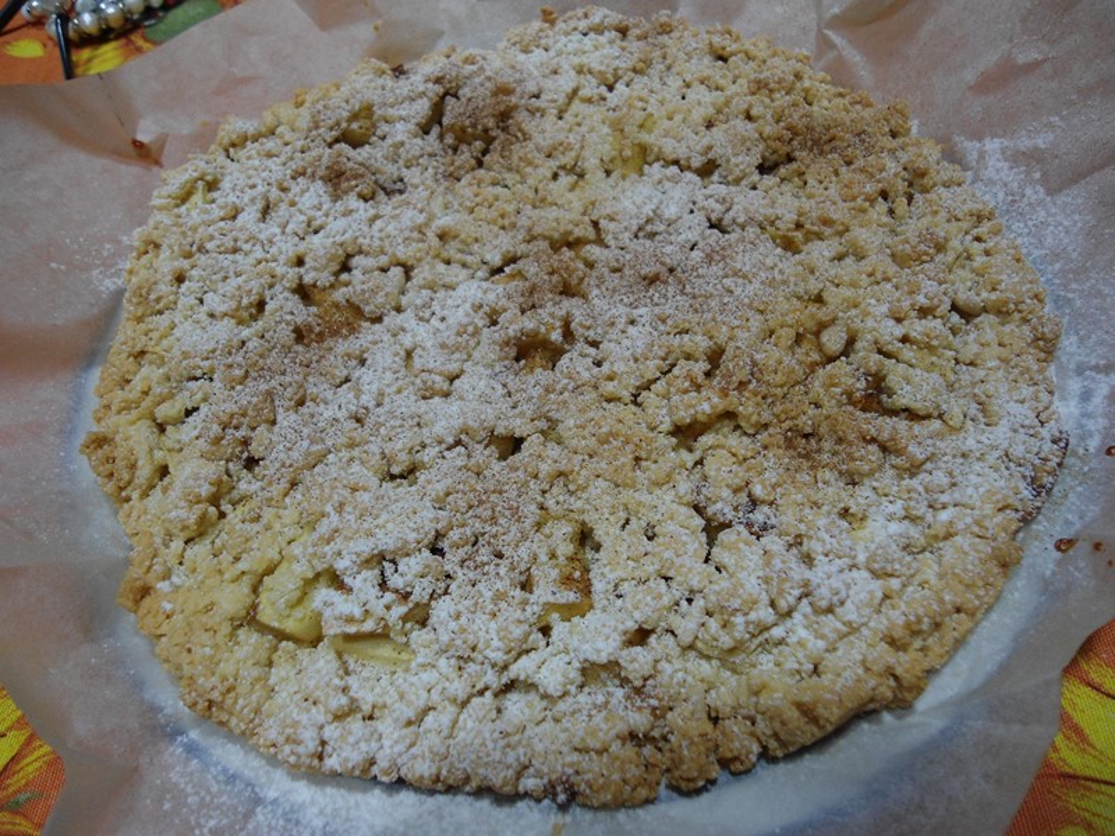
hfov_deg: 67.3
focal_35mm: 26
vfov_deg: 53.1
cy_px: 418
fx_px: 837
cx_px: 558
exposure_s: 1/30
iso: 200
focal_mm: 4.7
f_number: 2.8
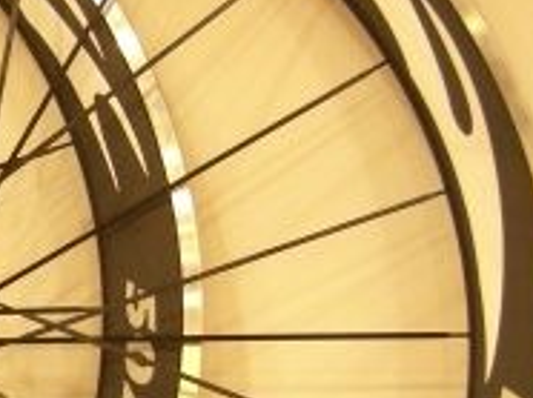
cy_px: 332
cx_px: -158
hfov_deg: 14.4
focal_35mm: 131
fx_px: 2014
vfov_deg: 11.2
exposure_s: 1/40
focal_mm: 7.9
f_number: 2.8
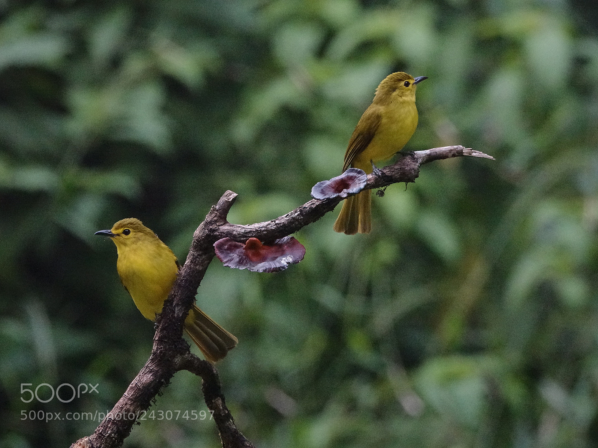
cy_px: 224
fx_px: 11244
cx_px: 331
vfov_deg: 2.3
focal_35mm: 651
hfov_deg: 3.0
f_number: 5.6
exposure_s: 1/1000
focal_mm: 220
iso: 6400
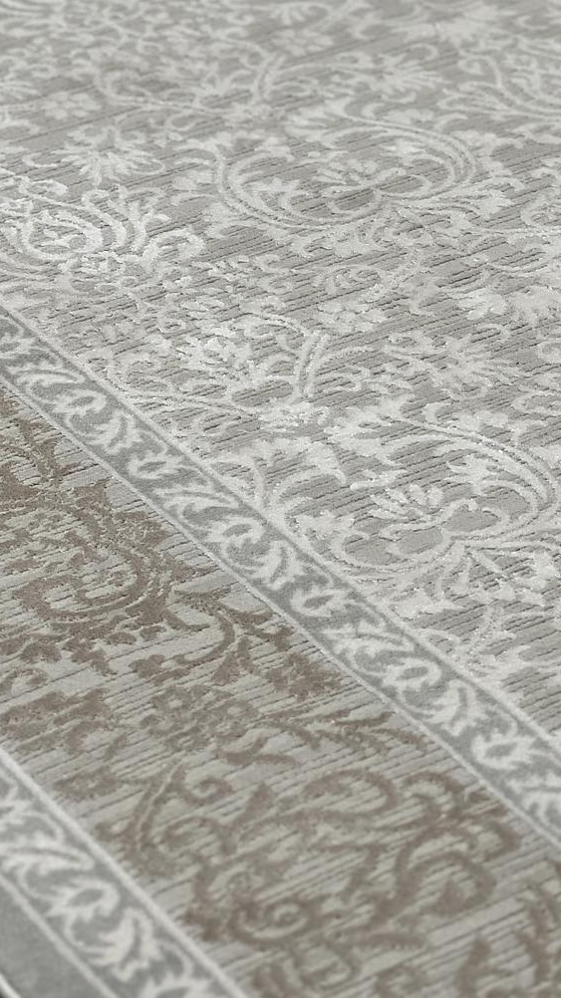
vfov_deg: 16.0
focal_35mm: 134
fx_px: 3547
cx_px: 381
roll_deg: +0.7
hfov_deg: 9.0
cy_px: 271
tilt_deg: -26.3
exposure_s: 1/100
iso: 160
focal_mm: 9
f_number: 2.8
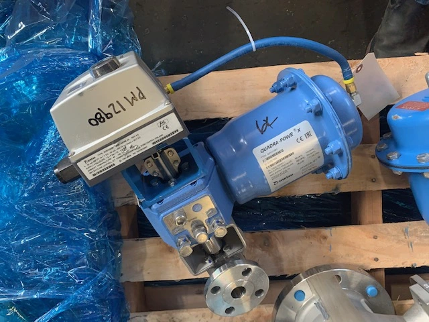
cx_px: 214
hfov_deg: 67.3
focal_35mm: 26
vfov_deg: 53.1
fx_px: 322
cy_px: 161
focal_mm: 4.25
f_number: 1.8
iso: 250
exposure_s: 1/60
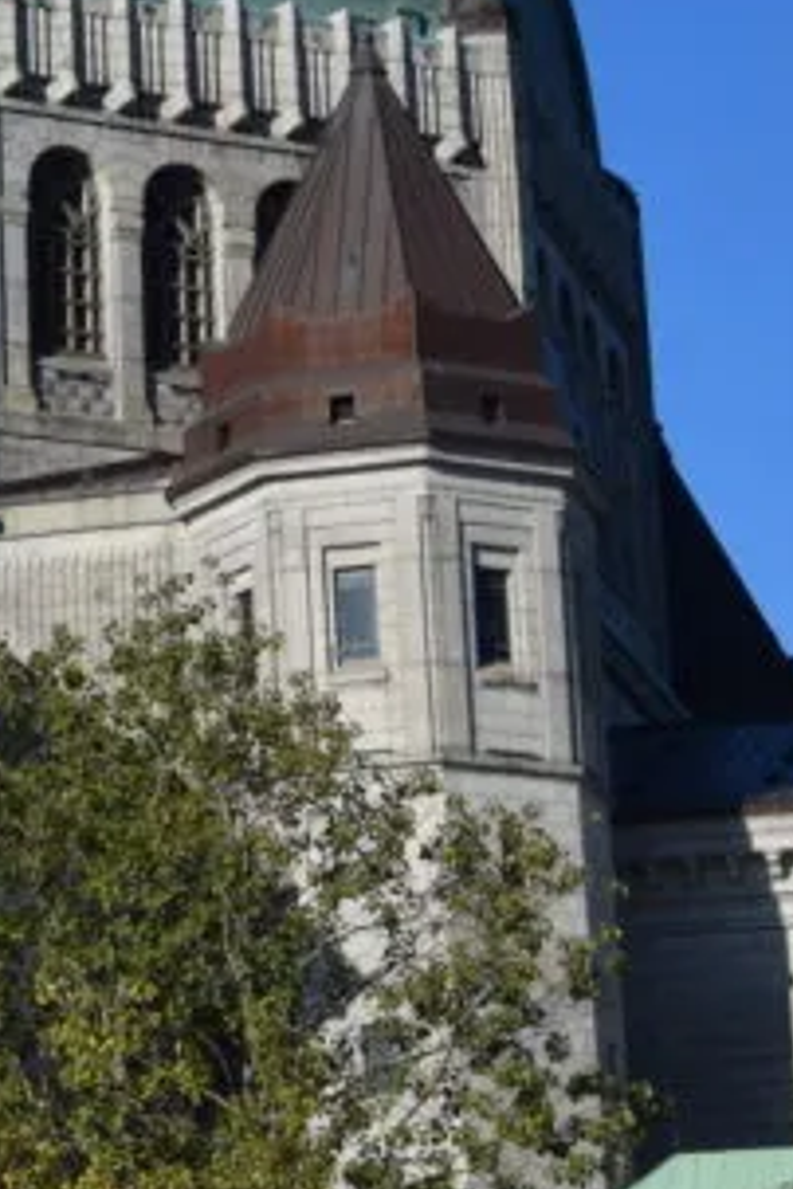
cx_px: -226
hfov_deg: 8.4
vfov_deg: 12.6
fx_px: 5352
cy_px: 196
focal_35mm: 162
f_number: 10
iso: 200
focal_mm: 32
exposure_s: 1/400
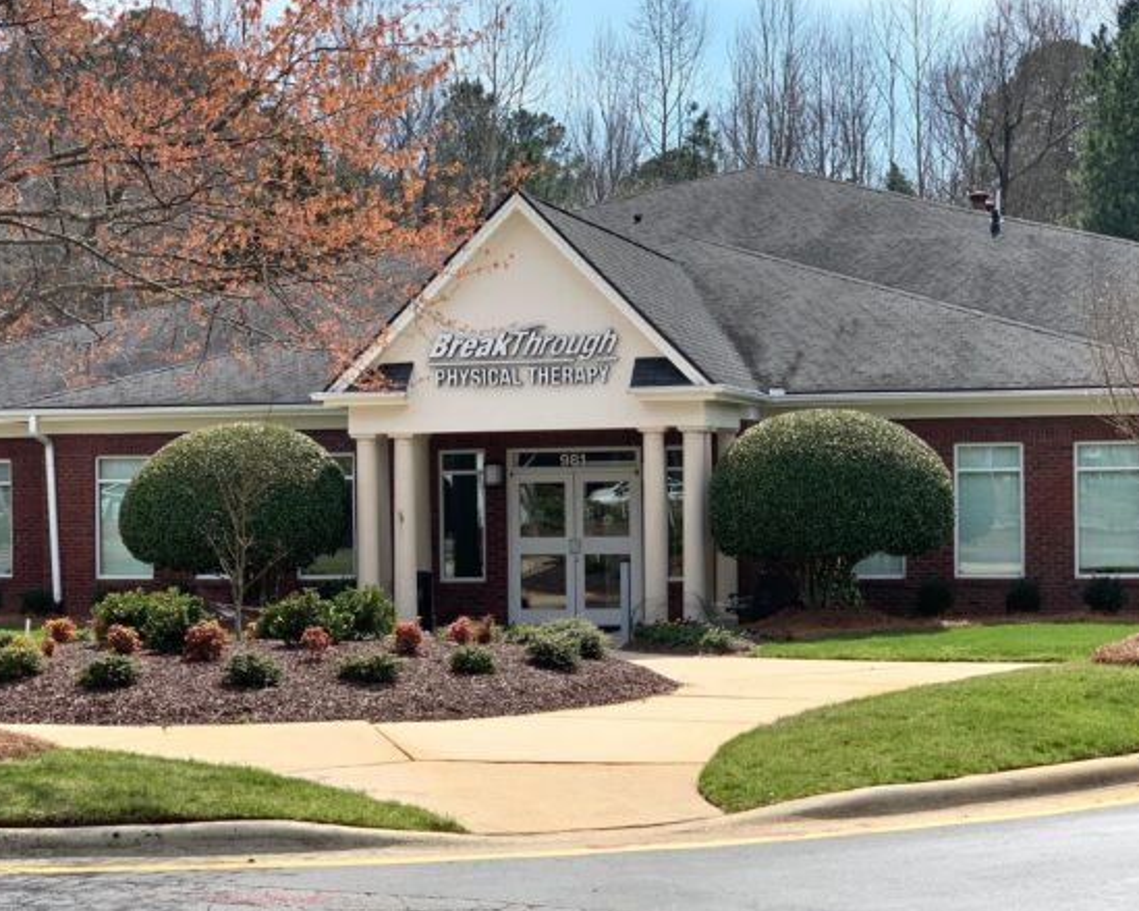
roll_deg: +0.1
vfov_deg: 21.5
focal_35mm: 71
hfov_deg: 26.8
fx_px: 2393
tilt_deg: -1.0
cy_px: 513
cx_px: 573
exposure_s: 1/773
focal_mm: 6
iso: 16
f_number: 2.4
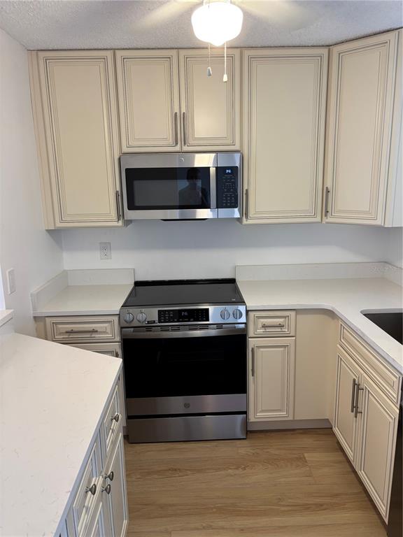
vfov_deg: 67.3
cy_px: 268
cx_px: 202
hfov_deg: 53.1
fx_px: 404
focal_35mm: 26
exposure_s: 1/60
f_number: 1.6
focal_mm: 5.96
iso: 100
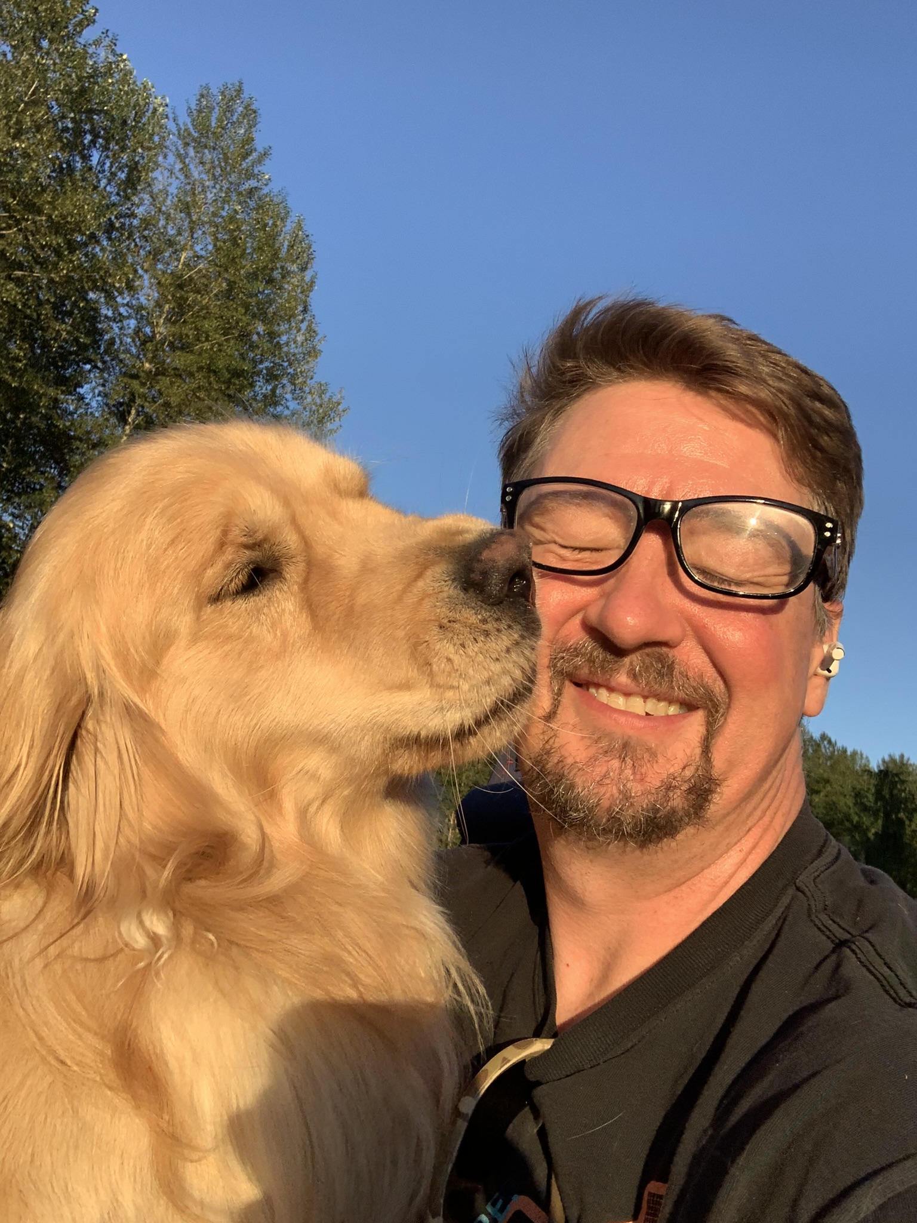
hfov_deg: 44.2
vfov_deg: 56.8
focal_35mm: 32
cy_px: 612
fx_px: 1130
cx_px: 458
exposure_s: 1/611
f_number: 2.2
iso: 16
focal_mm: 2.87
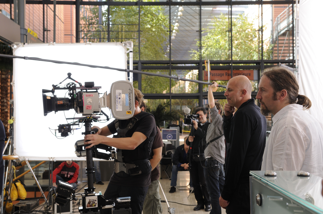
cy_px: 107
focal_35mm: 46
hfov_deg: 42.4
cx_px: 162
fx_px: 417
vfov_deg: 28.9
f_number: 5.6
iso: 400
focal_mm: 31
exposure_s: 1/80
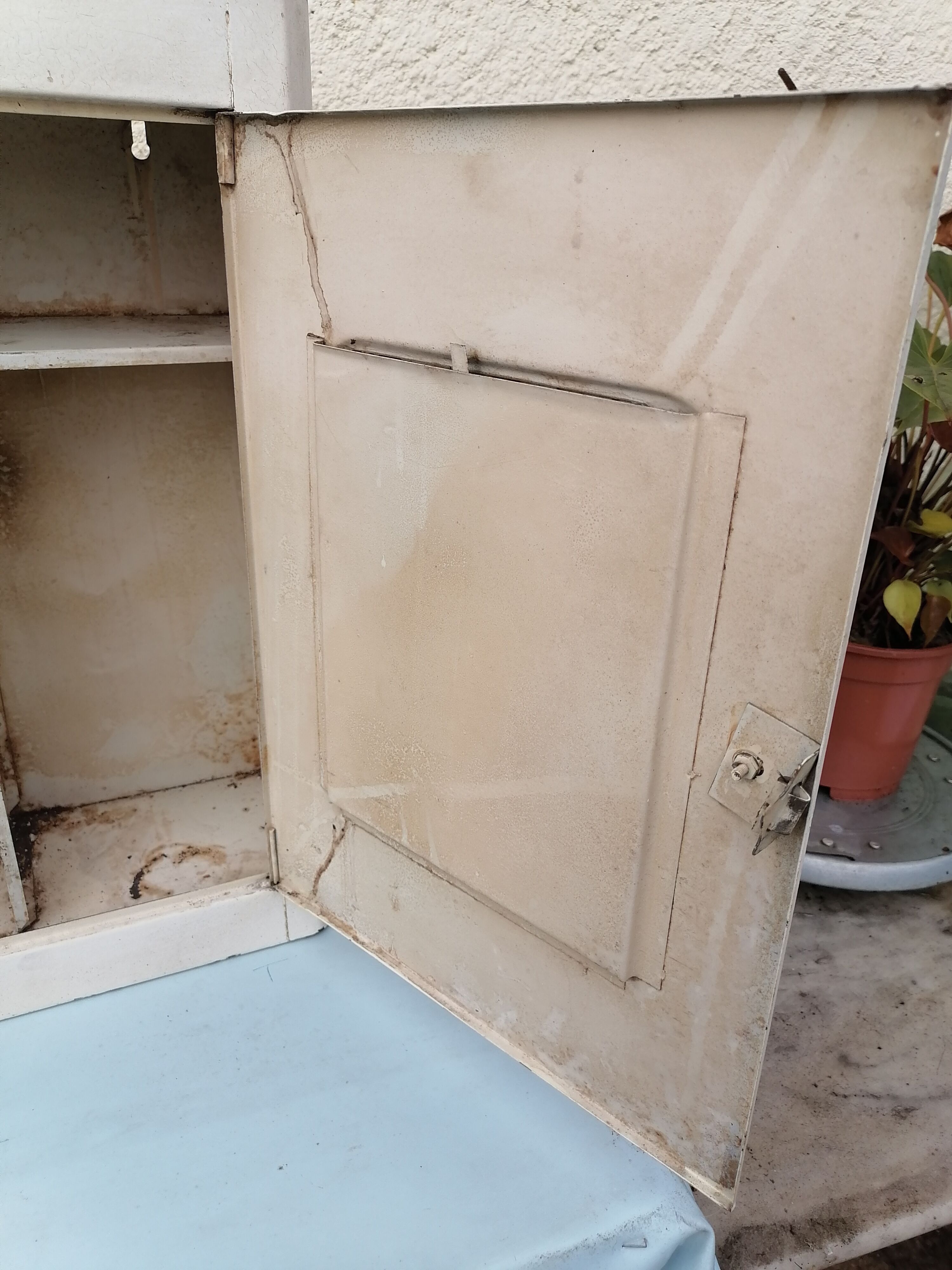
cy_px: 635
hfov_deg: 51.4
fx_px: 990
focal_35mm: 27
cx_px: 476
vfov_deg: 65.3
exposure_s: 1/543
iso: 50
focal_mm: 5.3
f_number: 1.8
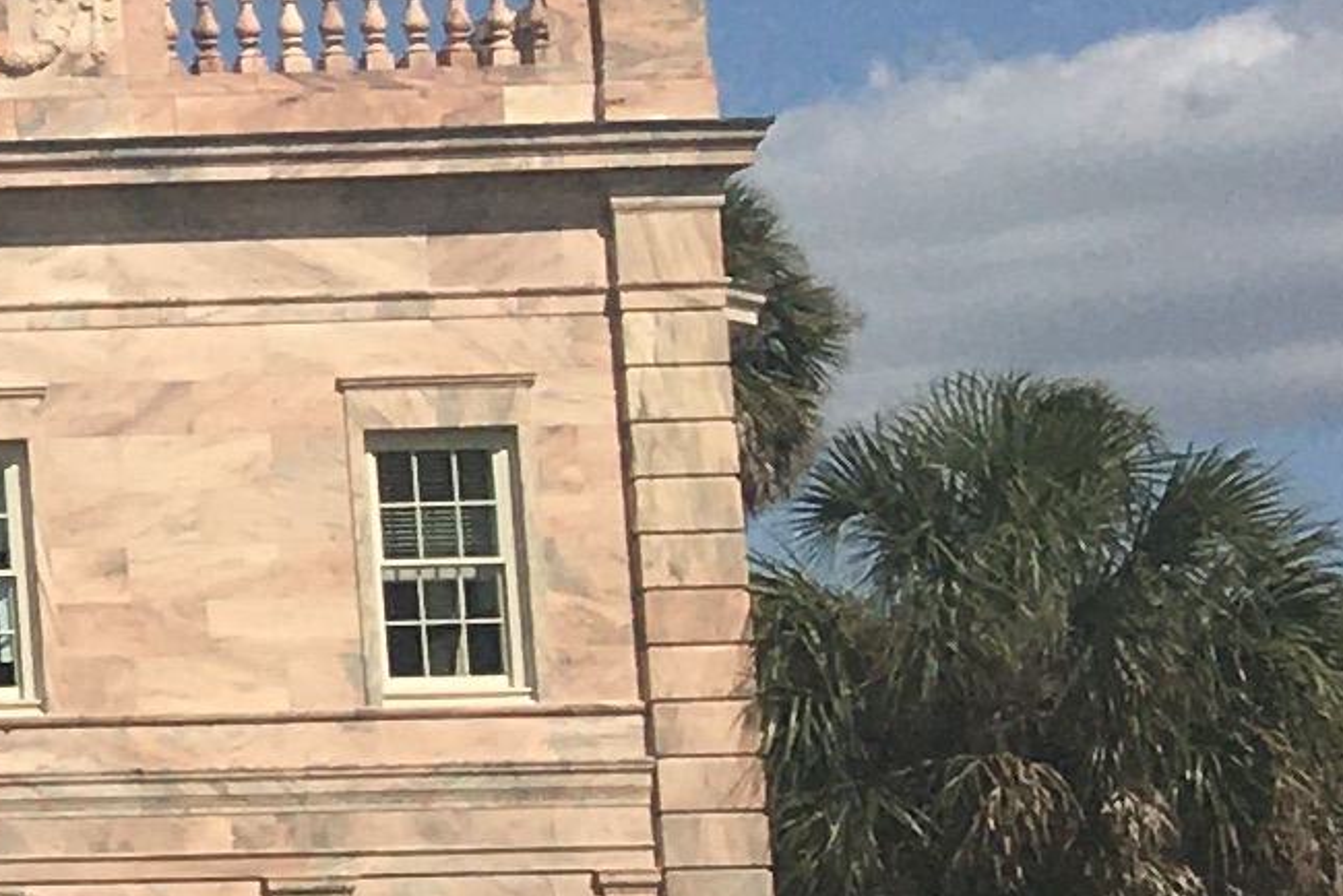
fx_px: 6979
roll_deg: +0.5
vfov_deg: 7.3
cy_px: 570
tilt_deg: +7.8
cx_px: -2676
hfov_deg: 9.0
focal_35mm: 187
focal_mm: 4.15
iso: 25
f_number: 2.2
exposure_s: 1/3663
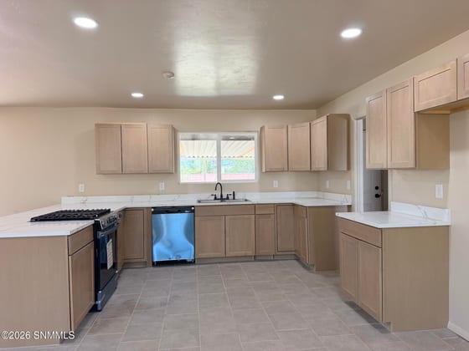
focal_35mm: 24
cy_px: 176
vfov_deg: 56.8
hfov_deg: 71.6
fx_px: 325
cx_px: 234
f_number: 1.78
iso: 160
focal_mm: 6.76
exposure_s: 1/207
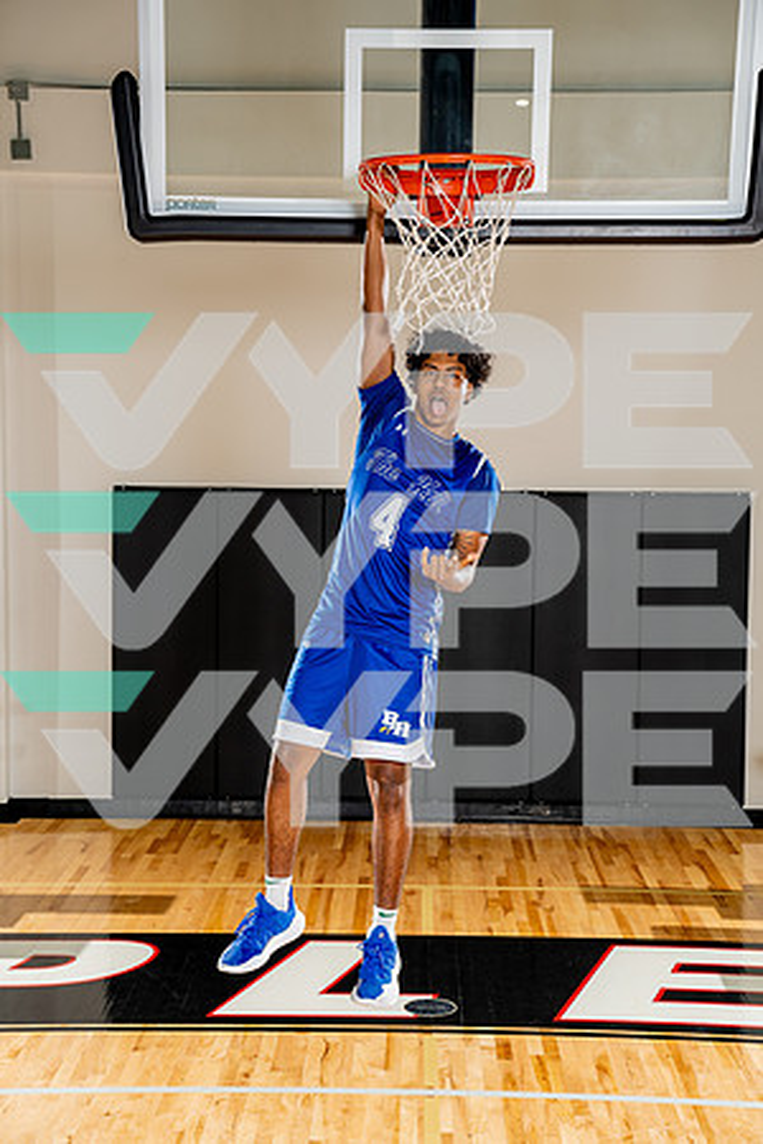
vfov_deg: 35.6
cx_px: 382
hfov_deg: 24.2
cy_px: 572
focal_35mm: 56
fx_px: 1780
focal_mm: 56
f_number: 5
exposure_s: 1/250
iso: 250
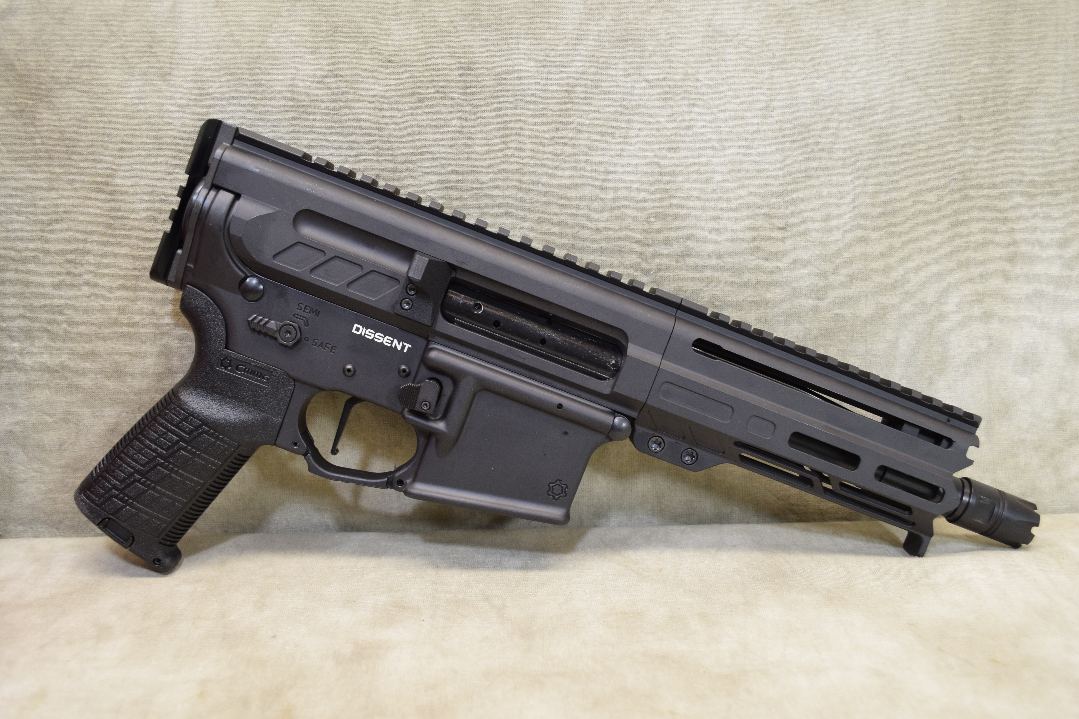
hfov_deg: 57.2
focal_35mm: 33
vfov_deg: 40.0
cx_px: 540
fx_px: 989
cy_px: 360
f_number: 6.3
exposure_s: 1/125
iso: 800
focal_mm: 22
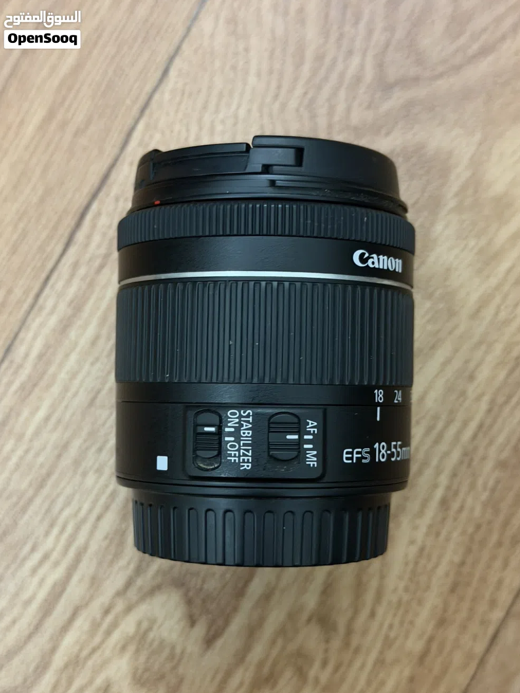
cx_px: 262
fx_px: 1001
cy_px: 359
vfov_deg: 38.2
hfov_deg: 29.1
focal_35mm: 50
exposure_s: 1/25
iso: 640
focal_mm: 6.76
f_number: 1.78
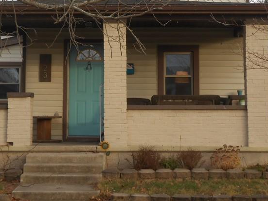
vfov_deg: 14.1
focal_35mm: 104
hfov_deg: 18.8
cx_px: 93
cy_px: 17
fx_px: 806
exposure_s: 1/80
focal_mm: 10
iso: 80
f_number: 5.2
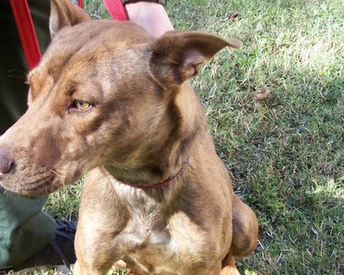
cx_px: 140
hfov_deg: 28.2
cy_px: 155
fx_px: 682
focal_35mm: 67
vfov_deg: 22.8
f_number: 2.8
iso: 140
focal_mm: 6.3
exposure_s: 1/180
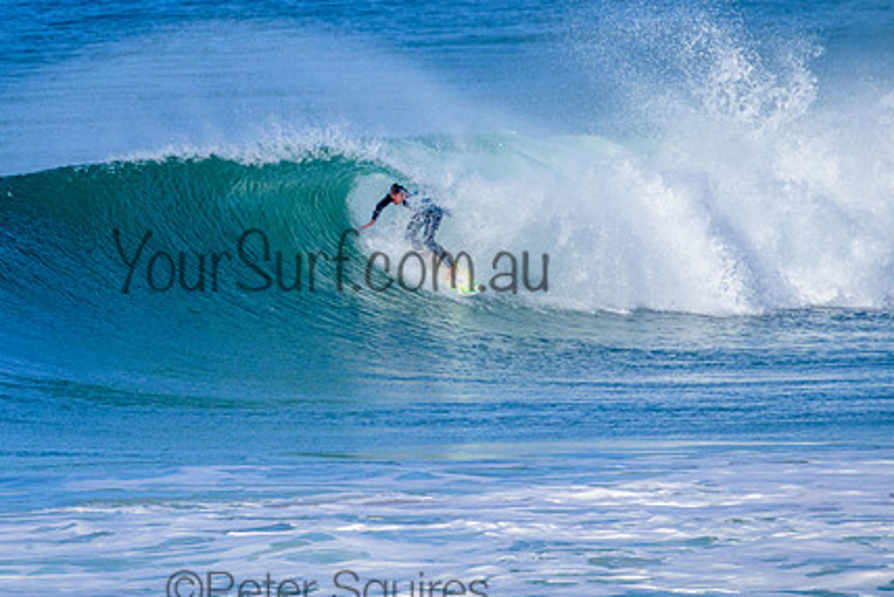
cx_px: 328
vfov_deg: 1.3
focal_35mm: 1084
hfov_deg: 1.9
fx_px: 26937
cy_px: 243
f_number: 11
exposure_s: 1/2000
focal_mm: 800
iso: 1100
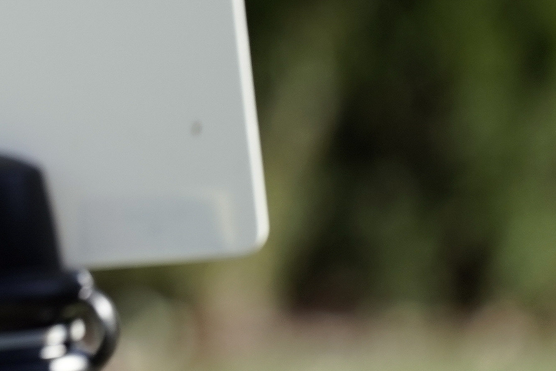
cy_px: -183
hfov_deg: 1.2
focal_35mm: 1679
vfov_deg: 0.8
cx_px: -557
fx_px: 25929
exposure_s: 1/500
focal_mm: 376
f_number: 5.6
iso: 250
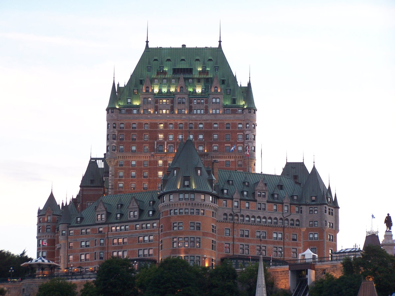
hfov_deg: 15.4
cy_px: 148
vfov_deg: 11.6
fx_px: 1461
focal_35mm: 128
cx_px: 198
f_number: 3.2
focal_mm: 21.2
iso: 140
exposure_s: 1/45
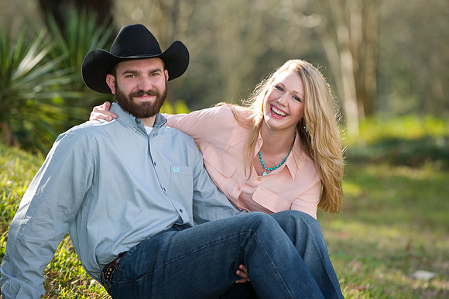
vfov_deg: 6.9
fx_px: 2493
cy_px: 150
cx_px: 224
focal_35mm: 200
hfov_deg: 10.3
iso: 250
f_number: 3.5
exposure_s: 1/250
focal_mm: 200
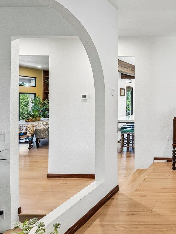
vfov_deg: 61.2
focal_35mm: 29
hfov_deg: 35.8
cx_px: 219
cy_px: 96
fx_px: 197
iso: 400
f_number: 8
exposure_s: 1/13
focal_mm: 14
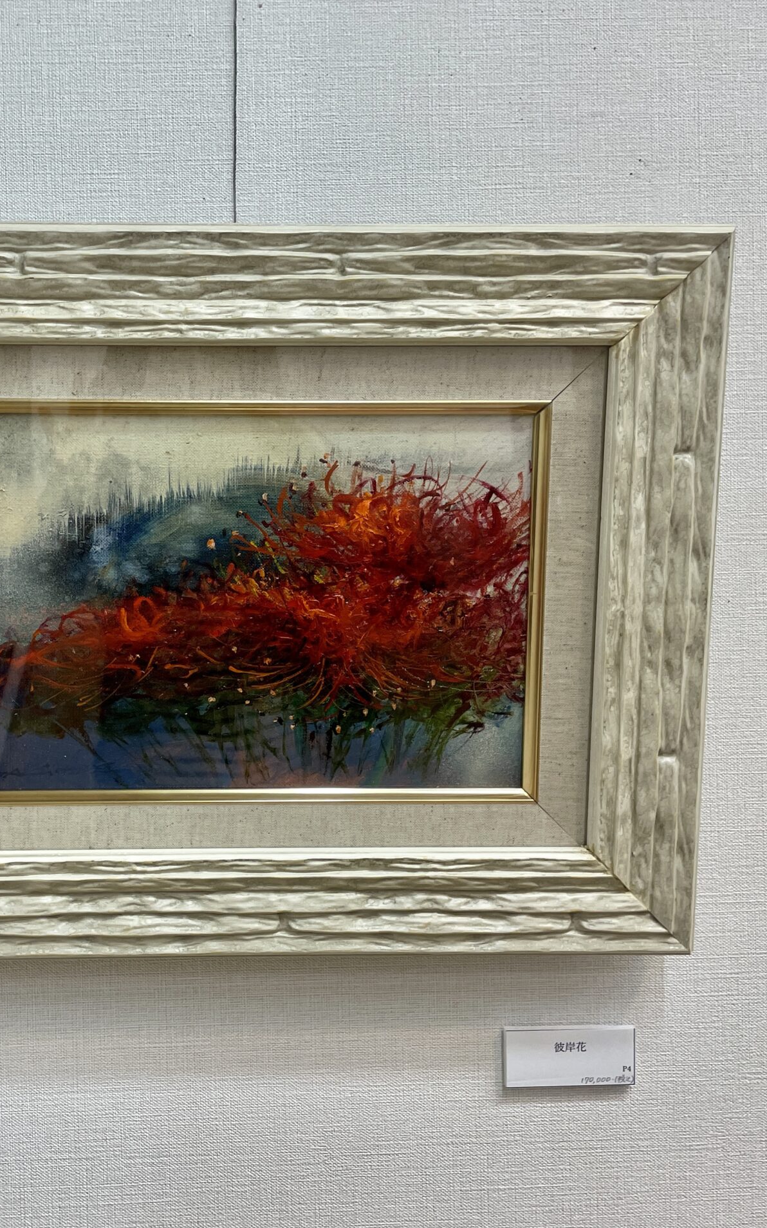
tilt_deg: -0.6
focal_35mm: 37
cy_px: 616
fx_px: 1237
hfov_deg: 33.9
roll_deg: +1.7
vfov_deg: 52.7
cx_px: 211
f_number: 1.6
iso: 100
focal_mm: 4.2
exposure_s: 1/120
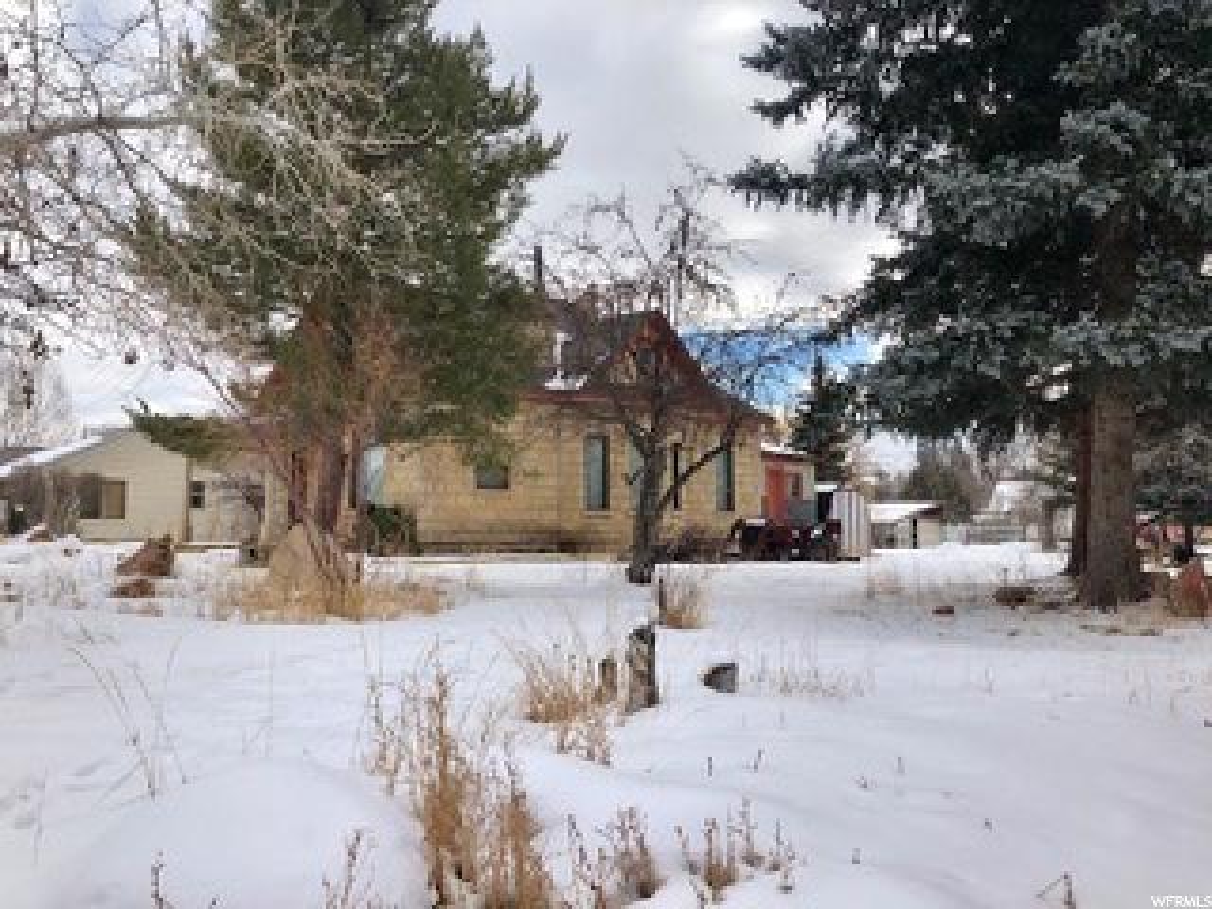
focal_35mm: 28
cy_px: 454
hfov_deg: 63.4
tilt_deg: +4.2
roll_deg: -0.5
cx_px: 606
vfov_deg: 49.7
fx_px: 980
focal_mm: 4
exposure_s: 1/2288
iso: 20
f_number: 1.8
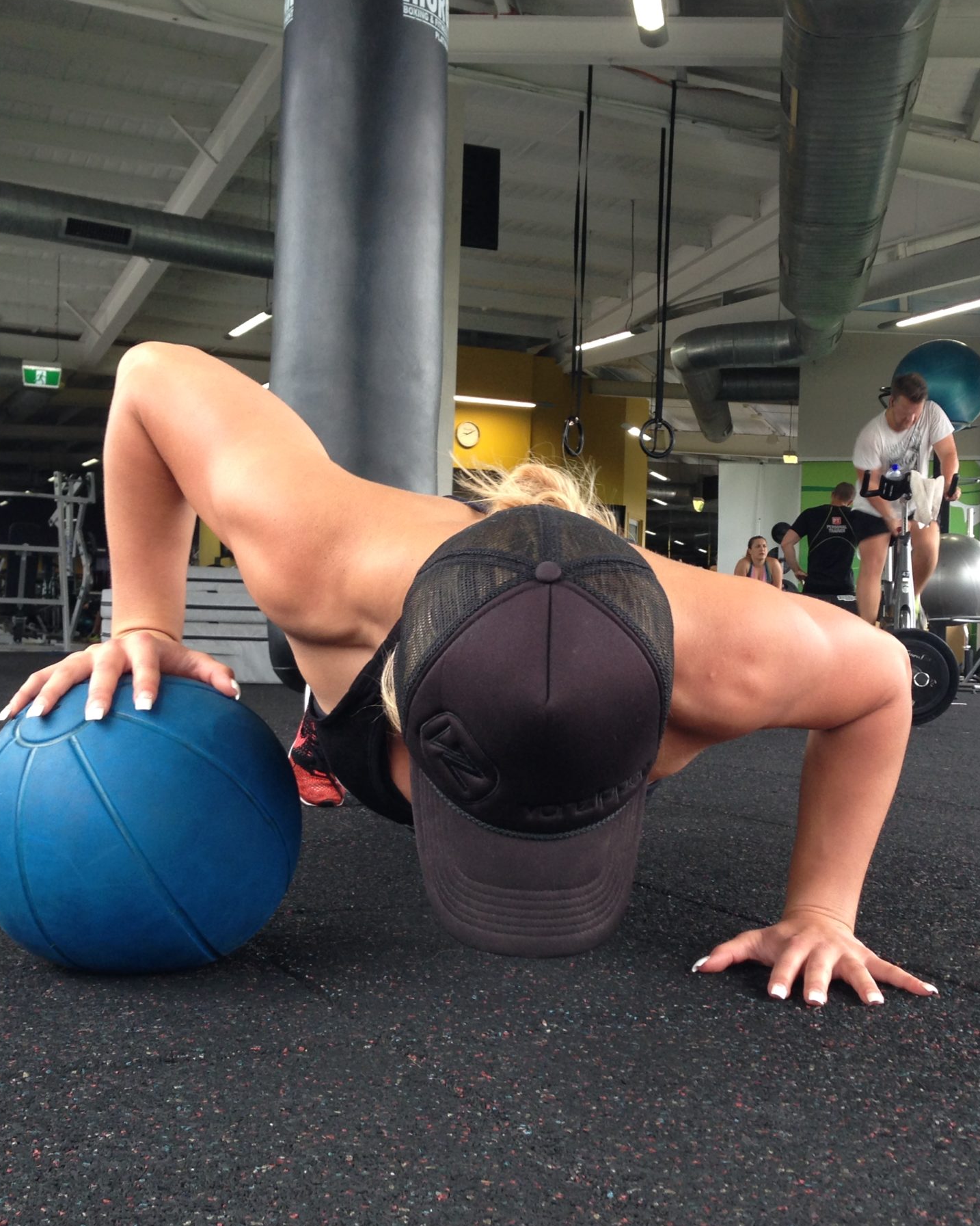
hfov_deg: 32.7
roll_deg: -1.9
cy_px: 639
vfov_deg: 40.3
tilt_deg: +0.1
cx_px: 515
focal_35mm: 46
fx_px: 1668
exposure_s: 1/24
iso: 50
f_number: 2.4
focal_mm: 4.12
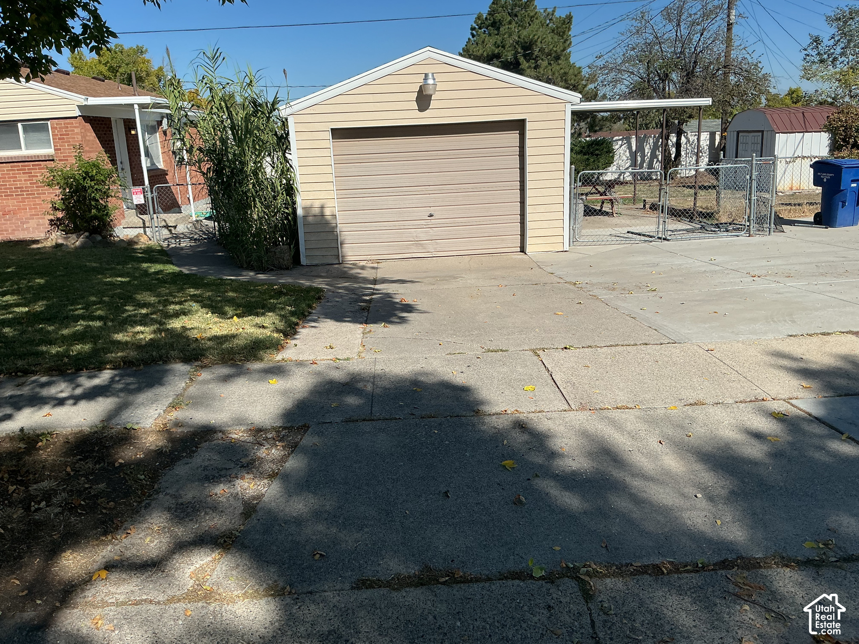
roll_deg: +2.2
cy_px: 322
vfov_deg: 48.2
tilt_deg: -13.1
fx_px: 720
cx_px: 430
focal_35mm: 29
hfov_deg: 61.7
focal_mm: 3
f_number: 1.8
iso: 25
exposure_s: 1/2667
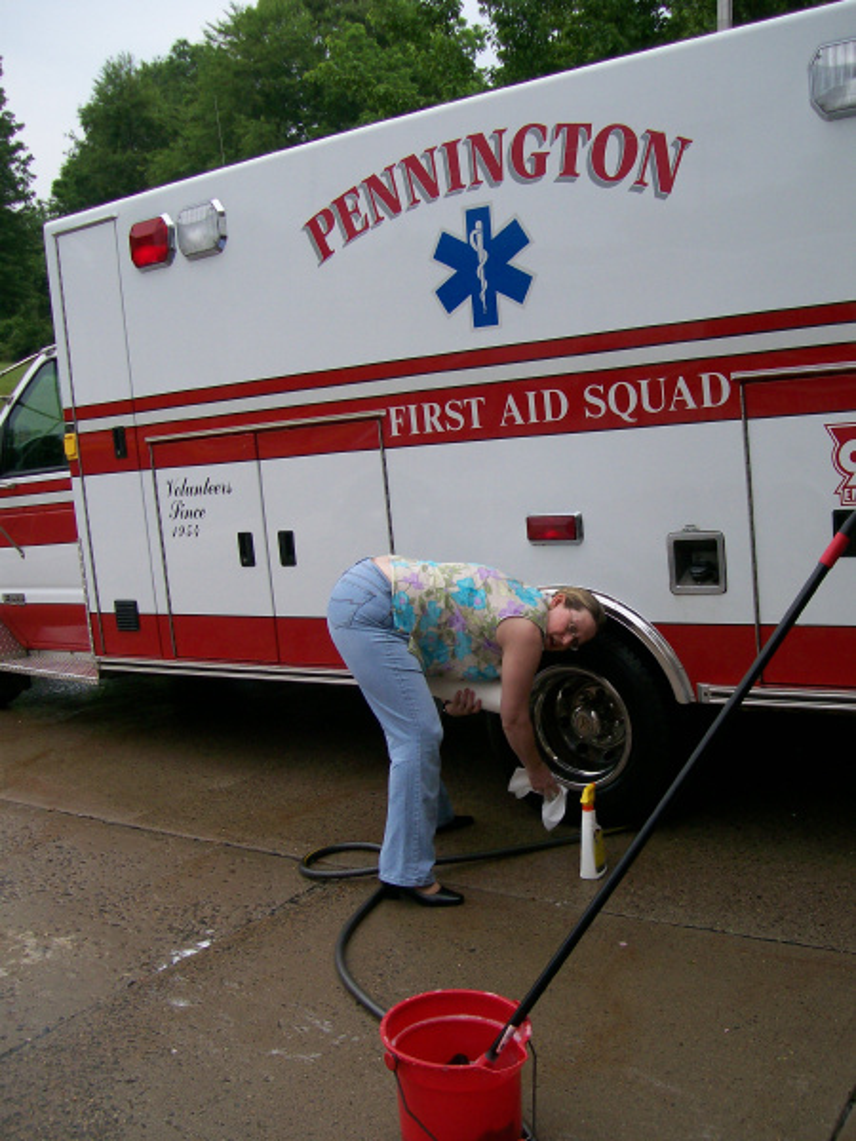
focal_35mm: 36
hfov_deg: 39.7
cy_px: 570
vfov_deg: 51.4
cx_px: 428
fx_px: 1187
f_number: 2.7
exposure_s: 1/830
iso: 80
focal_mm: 6
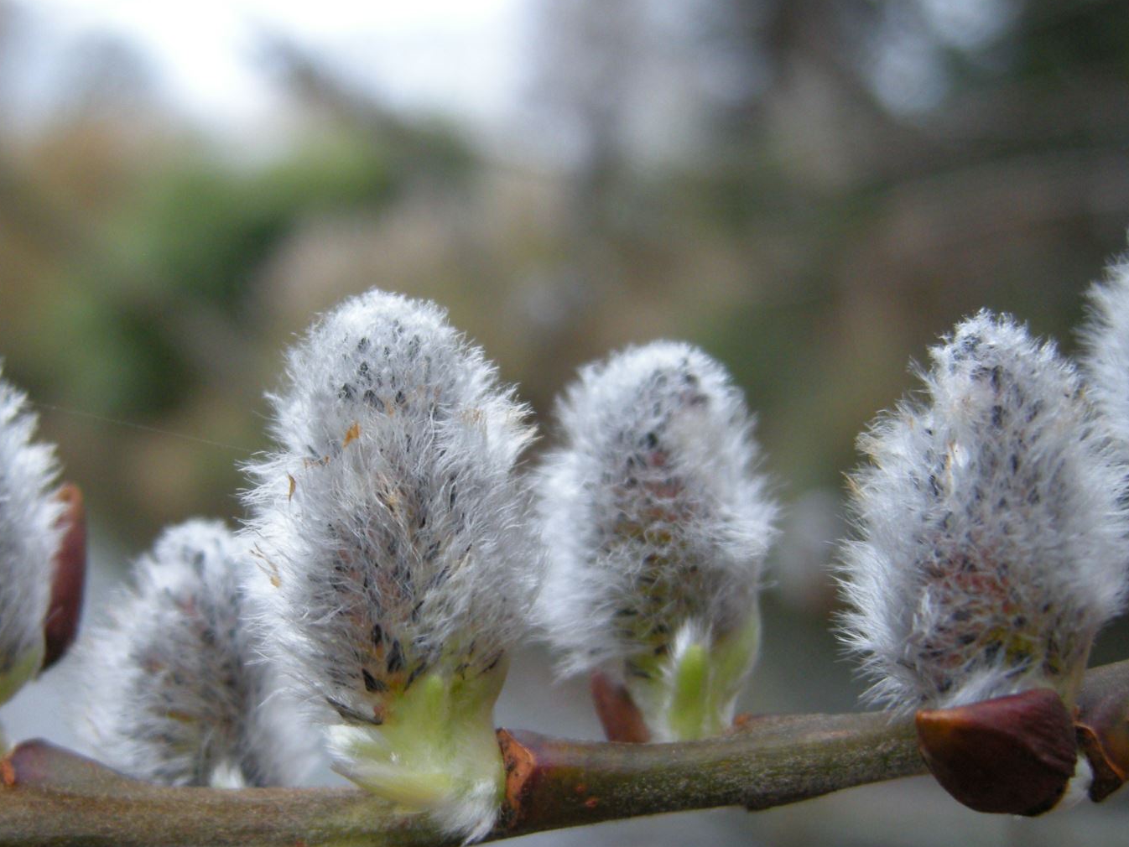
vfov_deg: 27.9
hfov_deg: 36.7
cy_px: 544
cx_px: 477
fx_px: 1696
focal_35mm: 52
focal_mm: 7.5
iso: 176
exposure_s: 1/55
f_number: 2.7
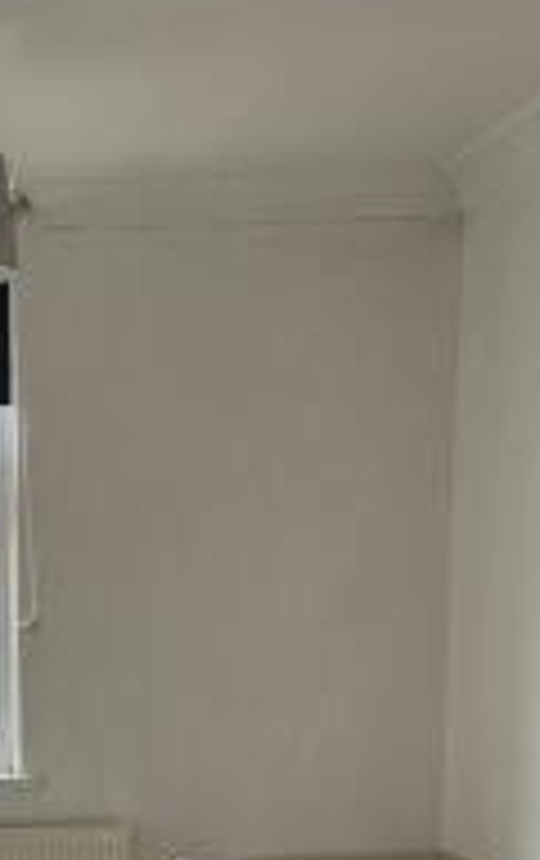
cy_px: 849
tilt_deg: -10.6
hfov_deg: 19.6
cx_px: -94
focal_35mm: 63
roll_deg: +1.4
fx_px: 1478
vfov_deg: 30.3
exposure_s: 1/121
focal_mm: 5.7
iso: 100
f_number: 1.5
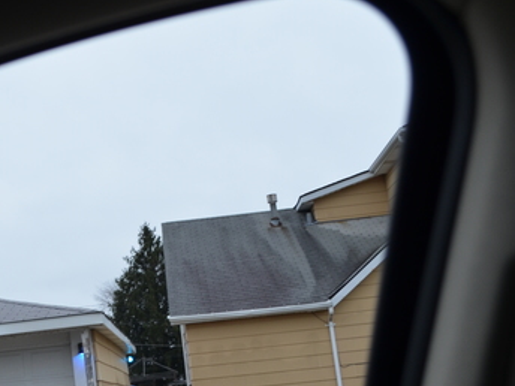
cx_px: 66
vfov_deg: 24.8
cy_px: 236
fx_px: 878
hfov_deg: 31.4
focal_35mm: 59
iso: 360
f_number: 5.6
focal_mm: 22
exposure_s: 1/125
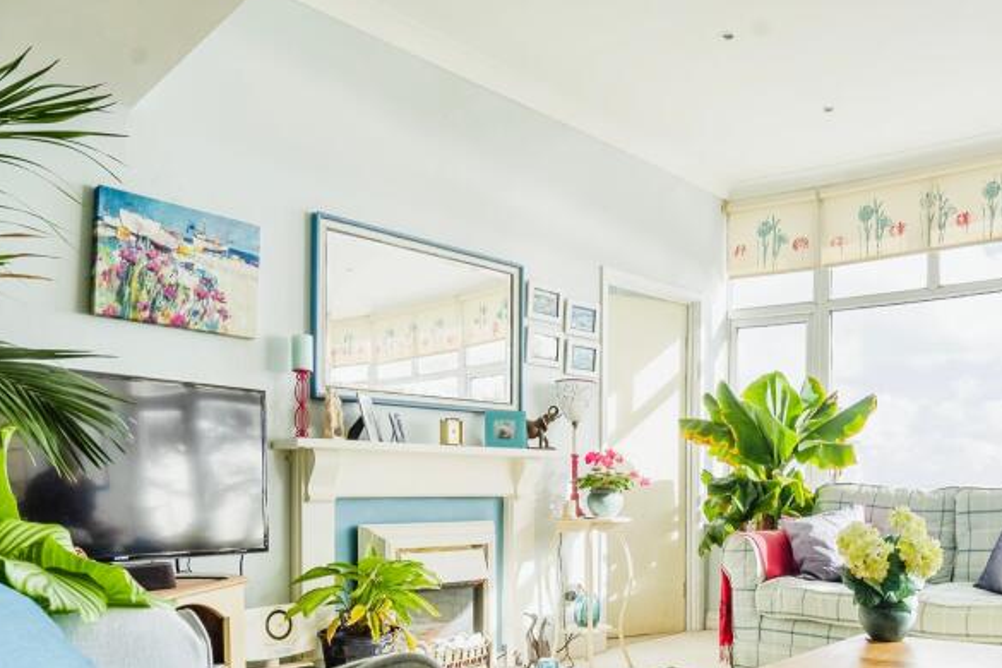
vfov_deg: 45.3
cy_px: 475
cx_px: 685
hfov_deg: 63.4
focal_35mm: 28
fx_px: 779
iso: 100
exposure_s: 1/250
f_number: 8
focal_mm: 16
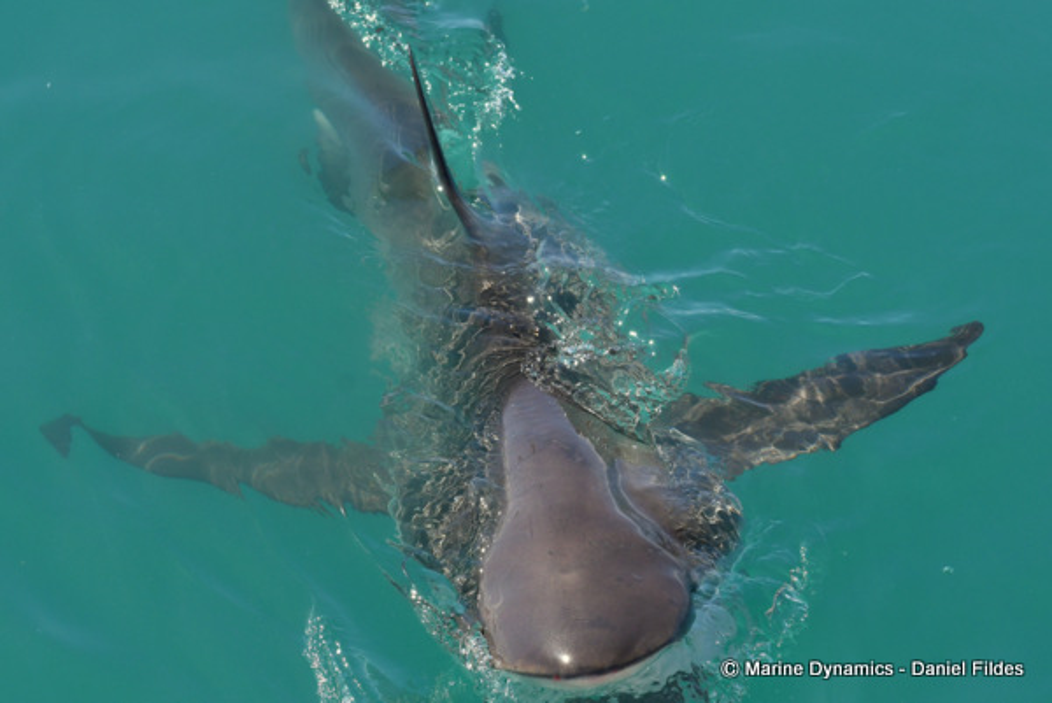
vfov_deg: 10.8
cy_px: 352
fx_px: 3728
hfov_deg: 16.1
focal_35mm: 128
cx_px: 526
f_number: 9
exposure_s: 1/2000
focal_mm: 85
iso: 500
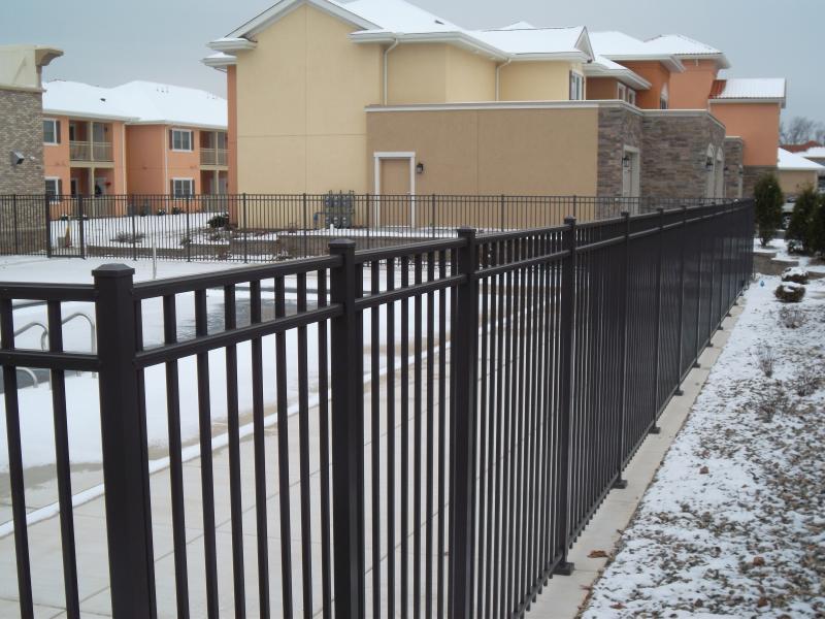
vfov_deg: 32.9
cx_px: 412
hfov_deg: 42.9
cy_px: 310
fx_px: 1049
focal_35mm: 44
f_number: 4.5
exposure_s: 1/200
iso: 80
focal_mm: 7.8
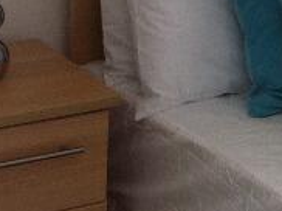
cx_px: 536
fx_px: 1253
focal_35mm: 154
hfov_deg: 11.7
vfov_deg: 9.4
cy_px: -71
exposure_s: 1/40
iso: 80
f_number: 2.8
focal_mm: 3.85
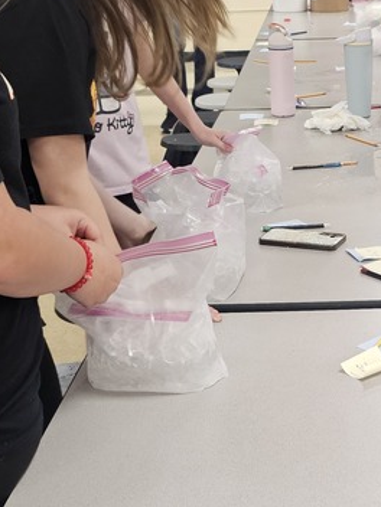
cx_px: 364
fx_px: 983
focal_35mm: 67
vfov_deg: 28.5
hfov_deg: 21.3
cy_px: 392
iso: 320
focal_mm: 6.3
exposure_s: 1/120
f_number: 1.7
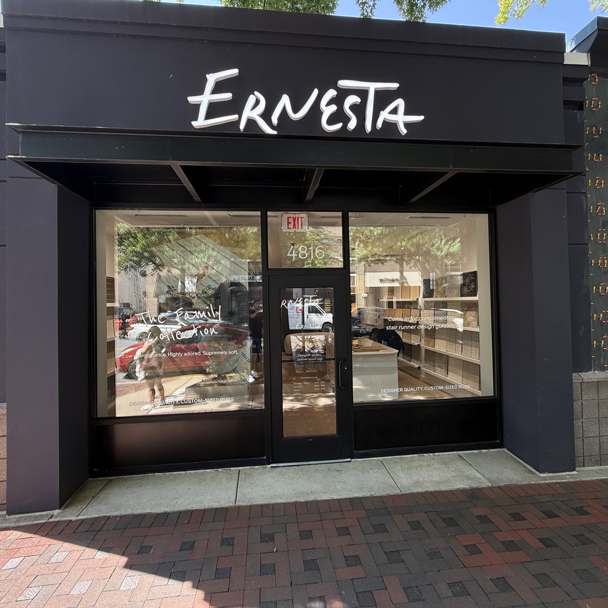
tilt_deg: +1.6
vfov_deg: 84.0
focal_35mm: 17
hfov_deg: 84.0
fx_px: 338
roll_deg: +0.6
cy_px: 297
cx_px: 307
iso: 50
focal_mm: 2.22
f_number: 2.2
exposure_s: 1/139
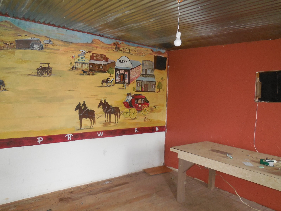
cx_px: 140
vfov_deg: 54.9
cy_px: 106
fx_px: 203
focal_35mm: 25
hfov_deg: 69.4
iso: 320
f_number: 3.1
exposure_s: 1/25
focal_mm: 4.5
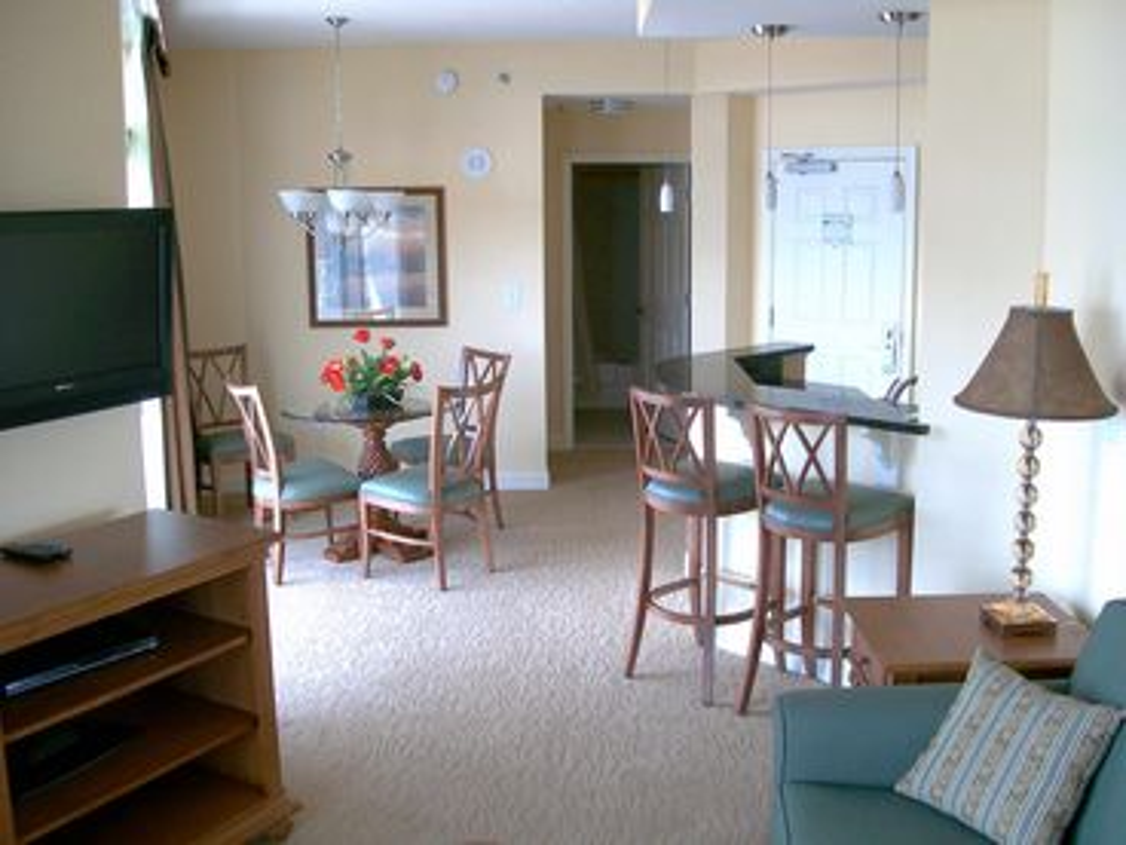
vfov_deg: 39.7
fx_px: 1171
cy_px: 422
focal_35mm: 36
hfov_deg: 51.4
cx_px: 563
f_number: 2.7
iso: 80
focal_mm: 6
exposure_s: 1/65.6
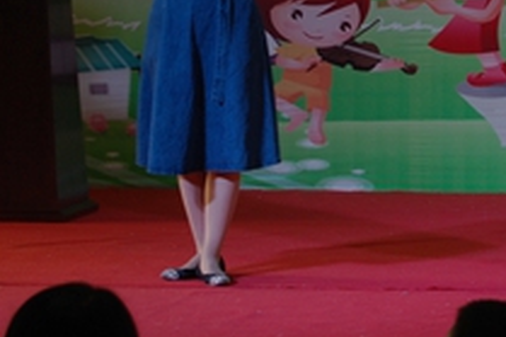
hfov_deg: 10.3
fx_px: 2769
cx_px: 574
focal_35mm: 197
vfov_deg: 6.9
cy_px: 53
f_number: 5.6
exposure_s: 1/40
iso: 400
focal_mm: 55
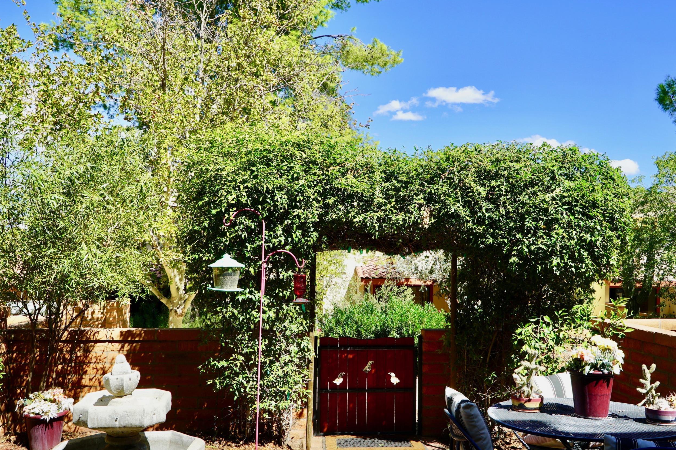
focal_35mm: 36
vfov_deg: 36.8
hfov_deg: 53.1
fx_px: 676
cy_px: 256
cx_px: 360
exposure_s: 1/80
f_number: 13
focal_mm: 30
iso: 100
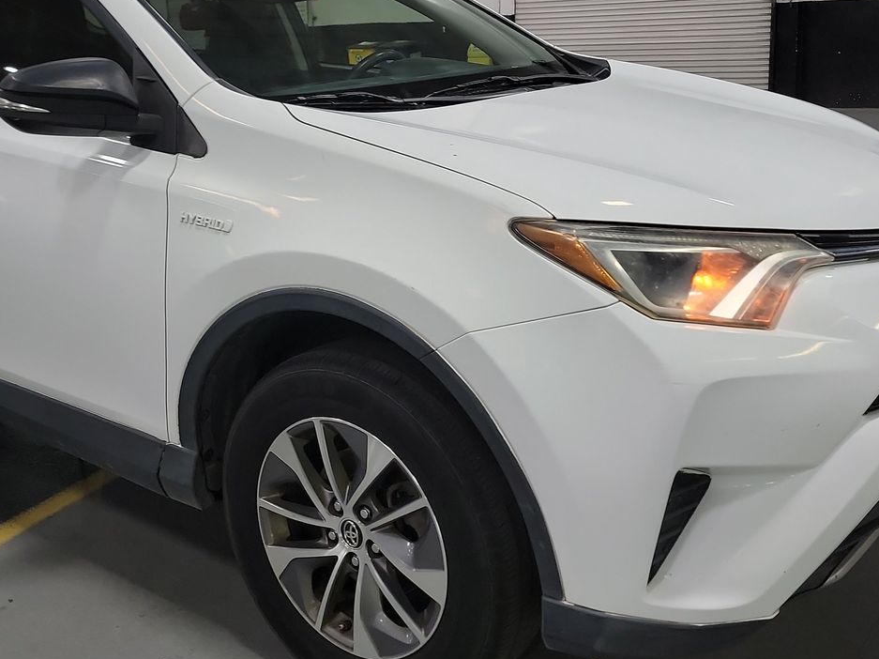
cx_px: 330
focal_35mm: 41
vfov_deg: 34.6
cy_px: 197
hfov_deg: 45.4
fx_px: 1041
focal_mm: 6.7
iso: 431
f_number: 1.8
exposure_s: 1/59
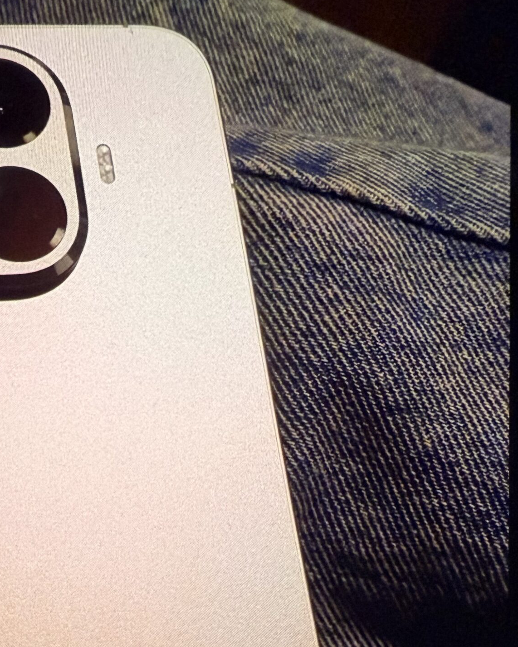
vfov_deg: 41.5
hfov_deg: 34.4
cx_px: 89
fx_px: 805
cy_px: 540
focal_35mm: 42
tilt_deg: -73.0
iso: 400
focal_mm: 2.22
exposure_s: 1/60
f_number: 2.2
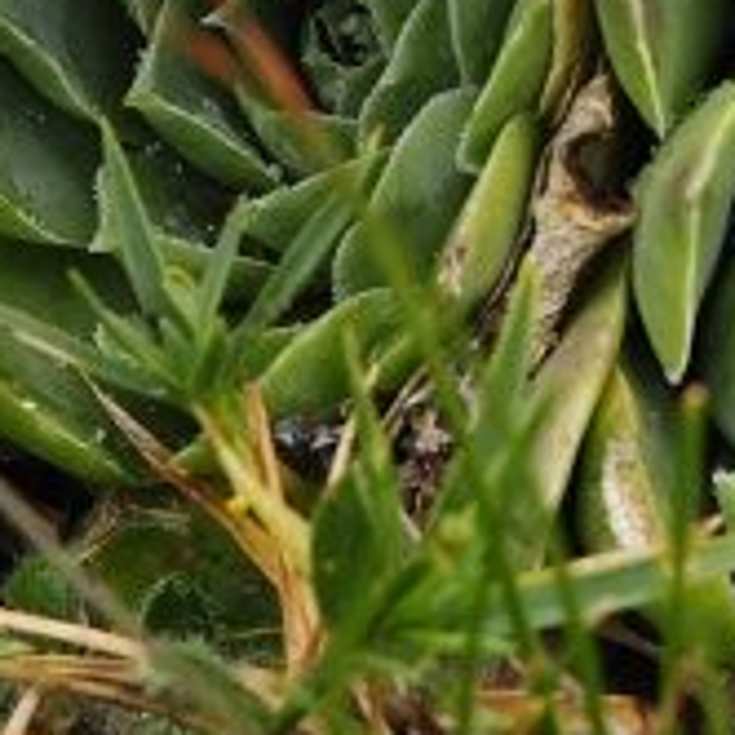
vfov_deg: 3.3
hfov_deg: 3.3
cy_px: -155
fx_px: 12565
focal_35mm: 523
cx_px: 1253
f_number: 10
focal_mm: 85
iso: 400
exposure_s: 1/100
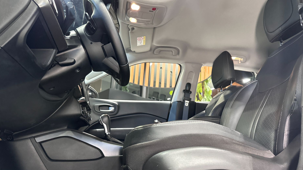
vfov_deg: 42.7
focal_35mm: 27
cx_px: 150
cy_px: 101
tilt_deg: +15.3
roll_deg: -3.4
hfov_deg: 69.9
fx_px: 217
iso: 800
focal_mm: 6.86
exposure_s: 1/60
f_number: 1.78
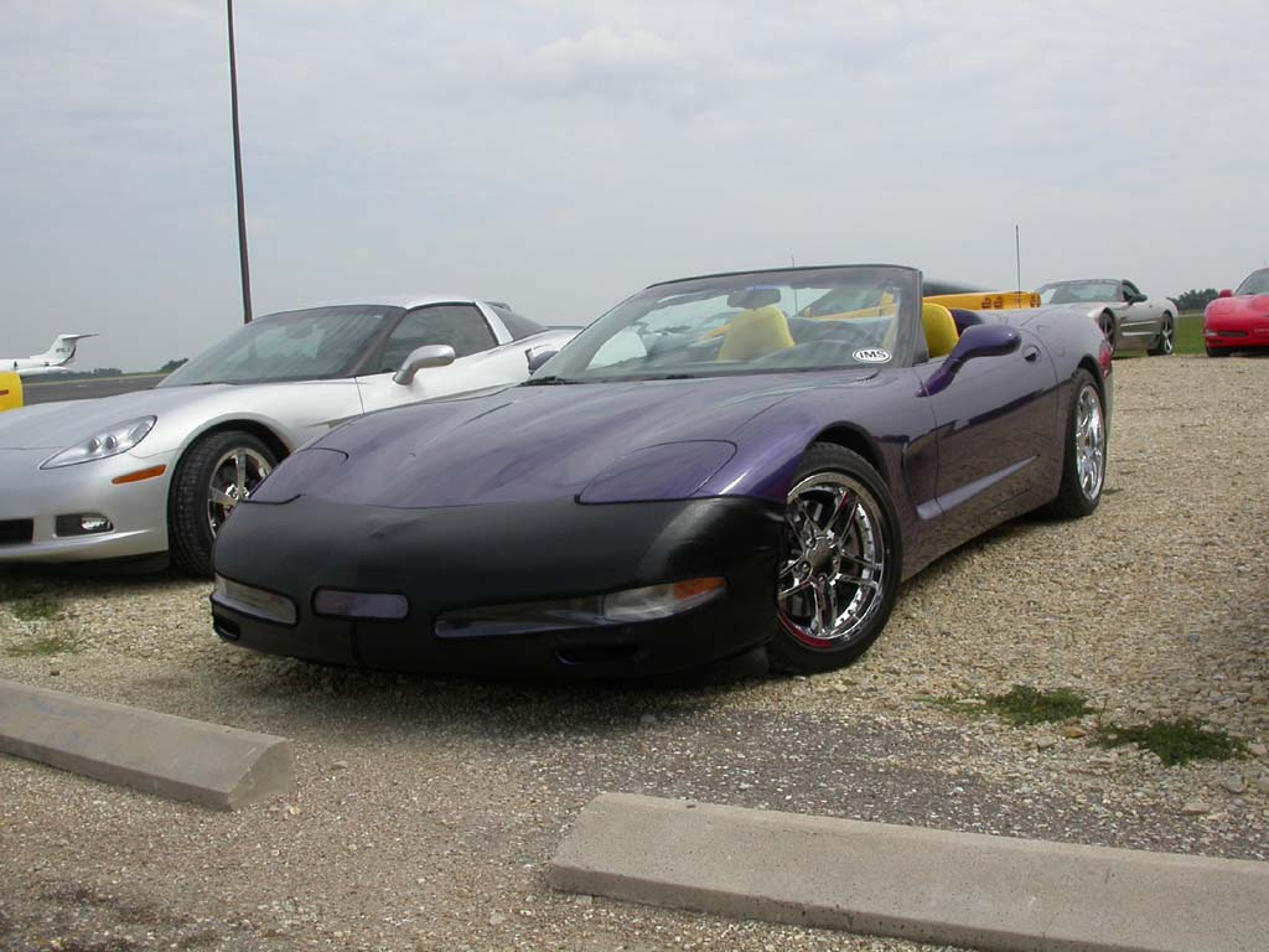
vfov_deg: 37.7
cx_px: 634
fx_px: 1393
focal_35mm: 38
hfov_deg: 49.0
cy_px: 476
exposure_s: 1/432
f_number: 7.5
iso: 100
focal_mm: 7.85
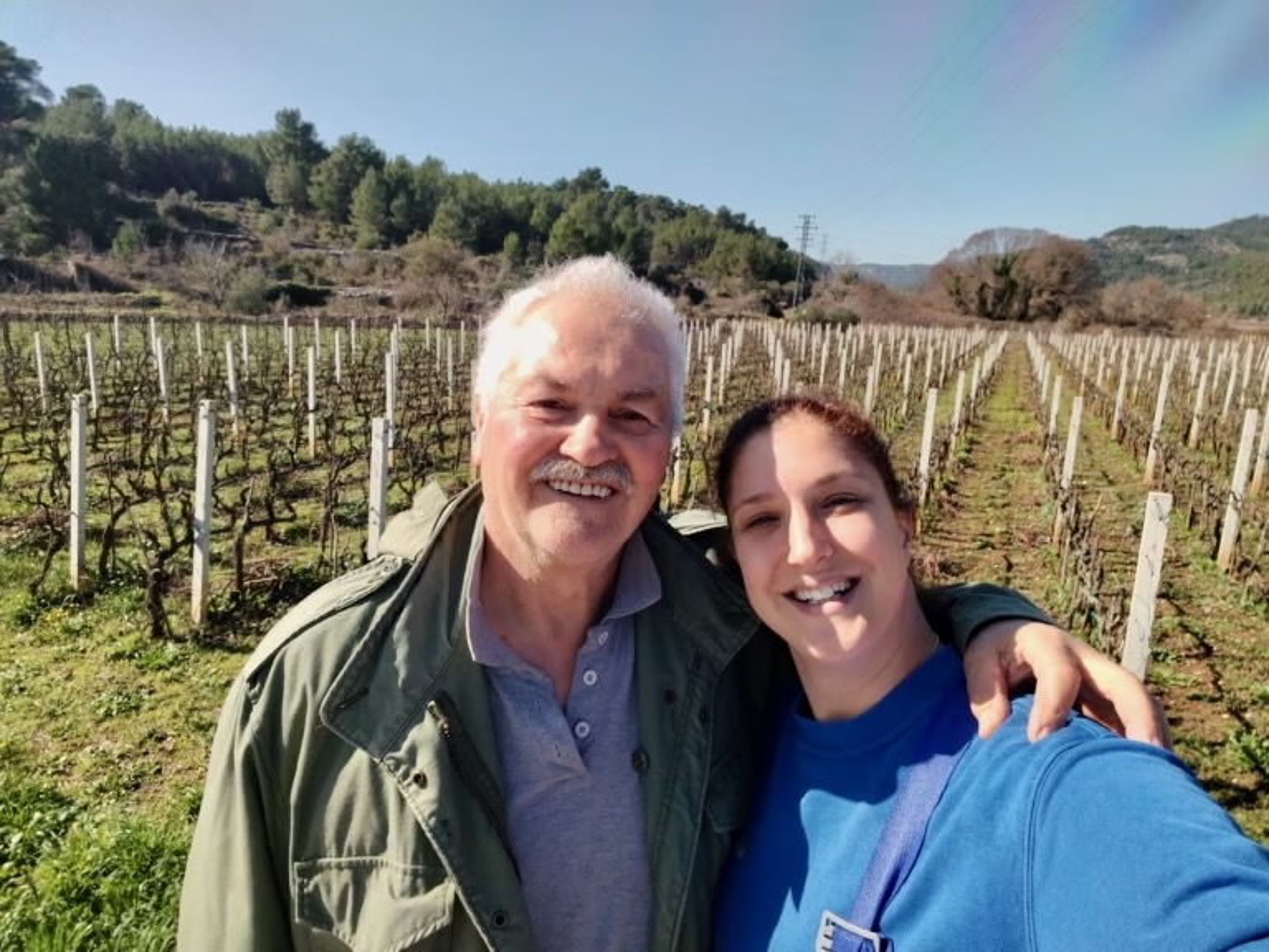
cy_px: 476
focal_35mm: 21
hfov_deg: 79.0
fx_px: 770
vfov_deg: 63.4
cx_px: 634
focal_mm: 3
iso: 100
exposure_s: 1/612
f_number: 2.09
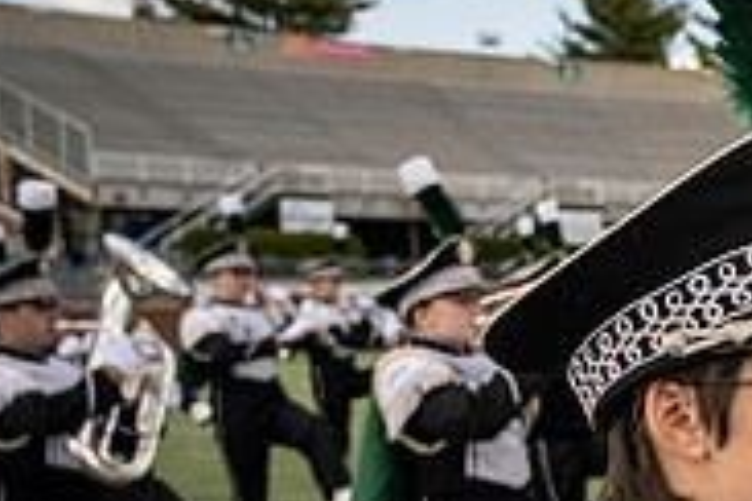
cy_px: 470
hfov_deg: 22.1
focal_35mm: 76
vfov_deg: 17.6
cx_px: 1126
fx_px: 1587
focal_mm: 24
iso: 500
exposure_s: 1/2000
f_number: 4
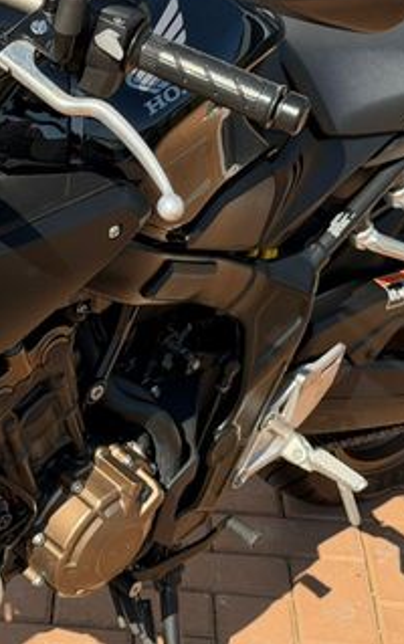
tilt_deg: -16.8
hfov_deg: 12.7
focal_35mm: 102
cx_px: -4
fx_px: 1793
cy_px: 194
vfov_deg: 20.3
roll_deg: -1.2
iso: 64
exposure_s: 1/1980
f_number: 1.78
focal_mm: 6.76
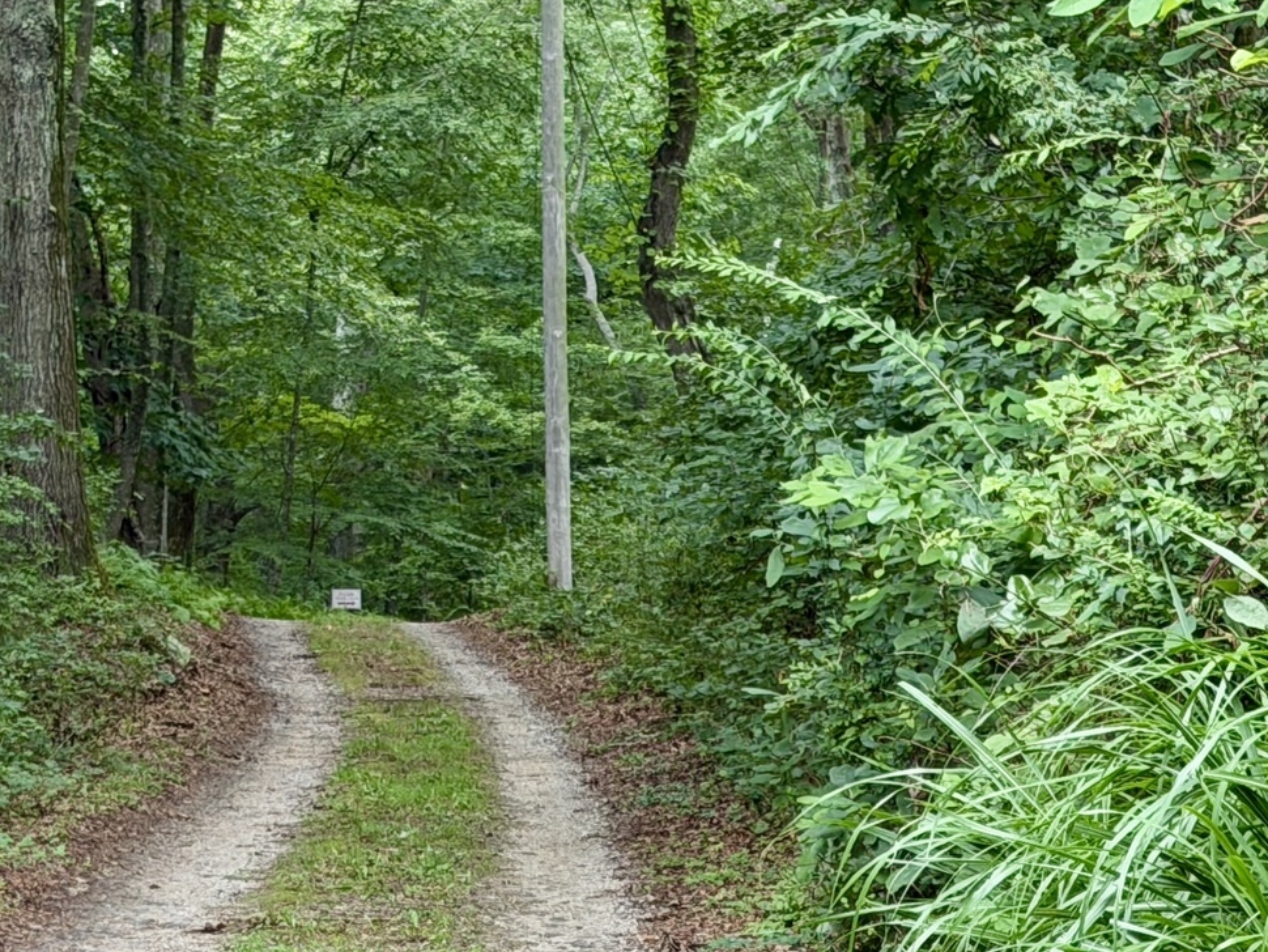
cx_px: 455
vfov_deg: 9.7
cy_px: 961
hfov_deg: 13.0
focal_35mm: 152
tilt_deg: -2.4
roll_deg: -2.3
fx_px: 5569
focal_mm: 6.76
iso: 50
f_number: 1.78
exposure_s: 1/121
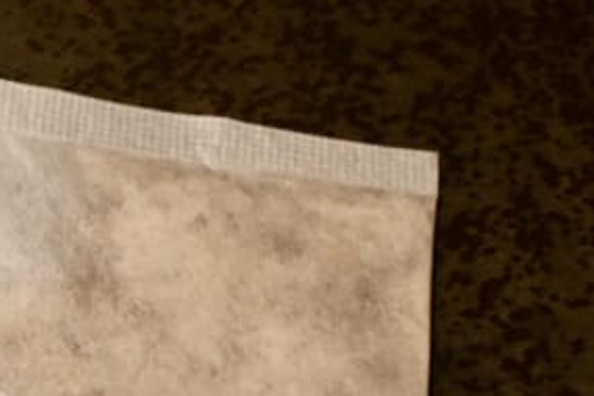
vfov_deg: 8.1
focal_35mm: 166
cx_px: -298
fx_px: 2737
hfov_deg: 11.8
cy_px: 543
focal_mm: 31.5
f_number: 5
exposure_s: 1/125
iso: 1000
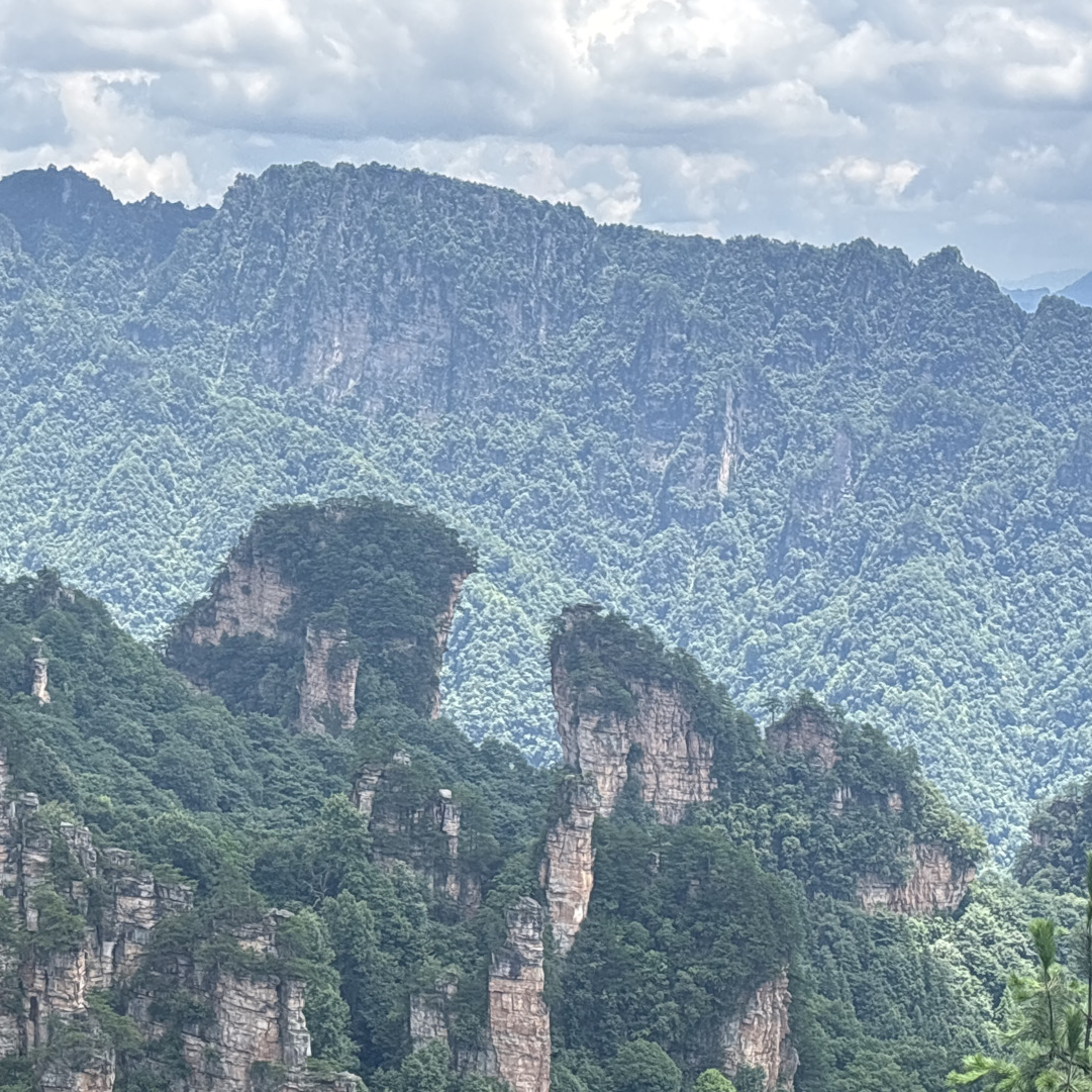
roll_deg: +0.6
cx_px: 383
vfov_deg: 20.3
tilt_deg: -9.0
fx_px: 3034
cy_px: 710
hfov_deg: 20.3
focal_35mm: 85
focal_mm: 5.96
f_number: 1.6
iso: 32
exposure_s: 1/872
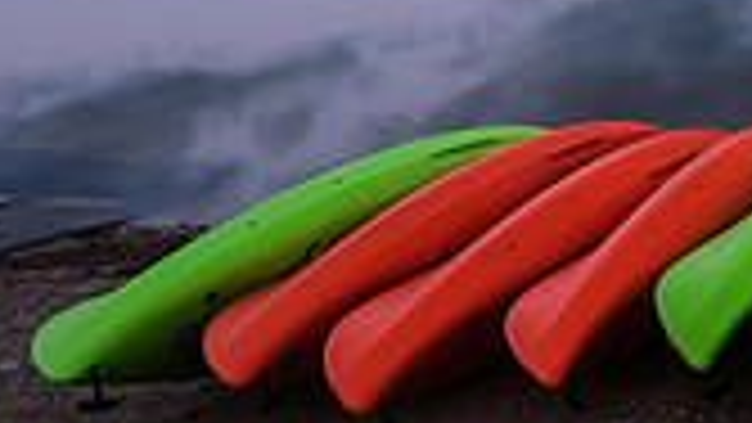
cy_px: 10
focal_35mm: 62
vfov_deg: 18.9
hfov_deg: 24.0
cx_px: 1216
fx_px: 1236
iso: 160
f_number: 16
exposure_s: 7
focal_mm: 11.5
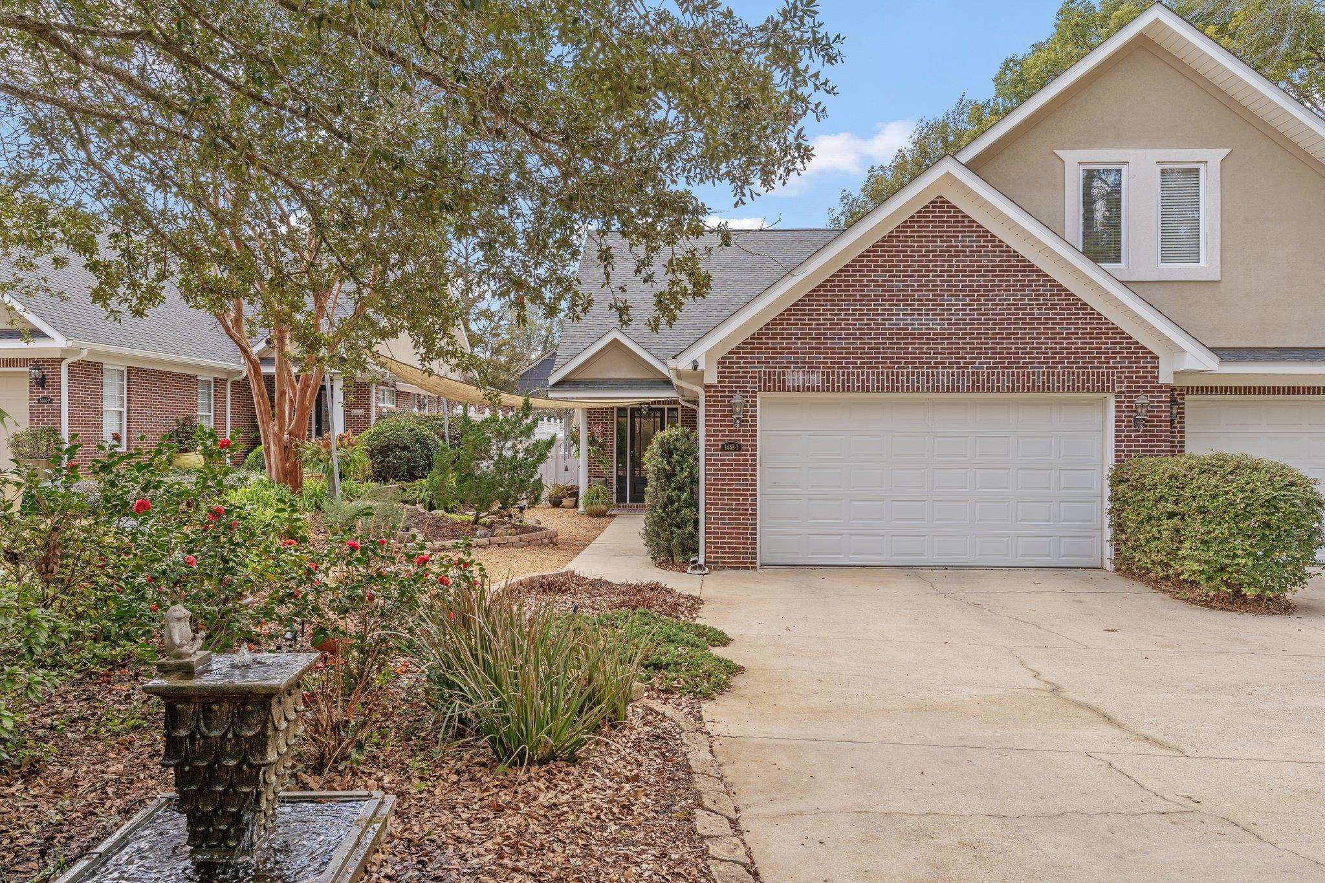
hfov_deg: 71.5
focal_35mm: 25
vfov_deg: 51.3
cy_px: 442
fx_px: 920
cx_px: 662
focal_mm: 25
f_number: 9
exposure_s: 1/50
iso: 100
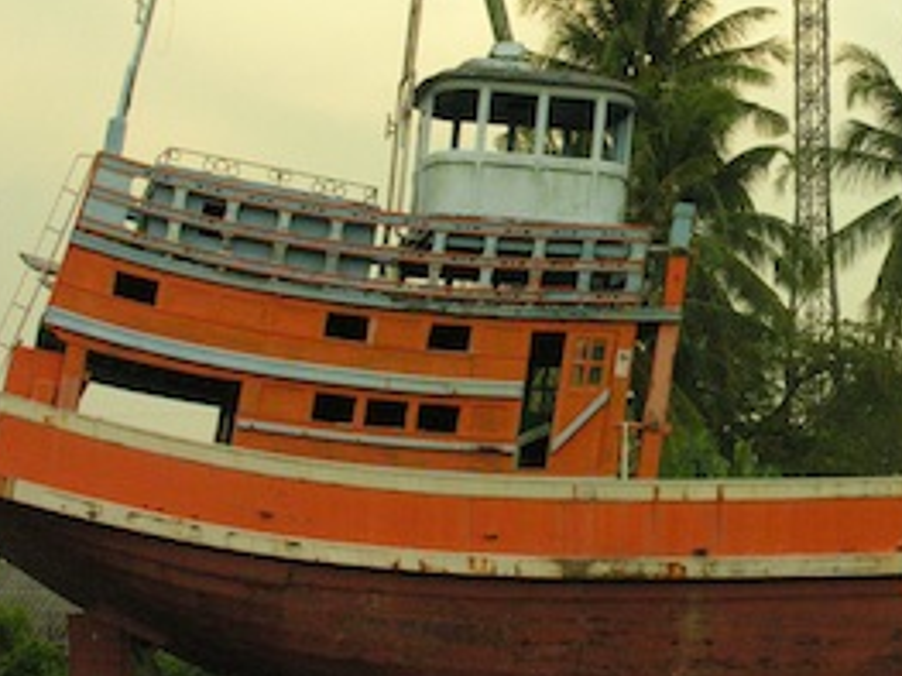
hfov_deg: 17.9
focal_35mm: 109
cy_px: 336
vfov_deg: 13.6
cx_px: 758
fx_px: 2839
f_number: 7.8
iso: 400
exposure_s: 1/125
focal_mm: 13.8
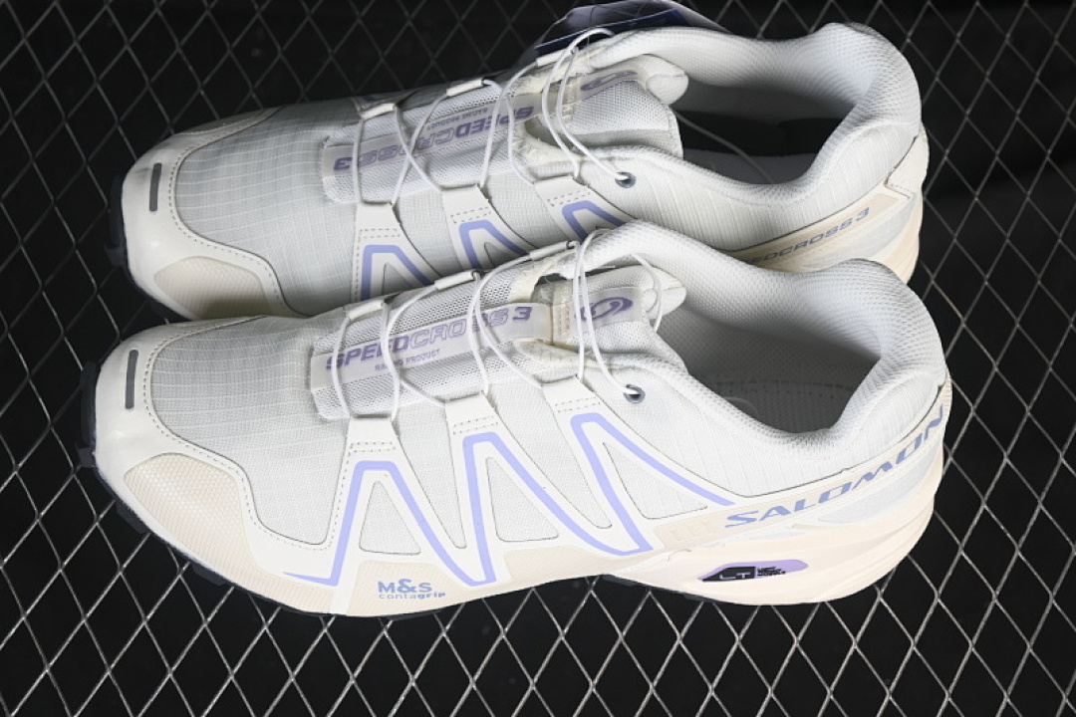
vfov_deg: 18.2
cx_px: 538
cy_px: 358
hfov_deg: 27.0
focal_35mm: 75
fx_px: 2241
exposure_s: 1/80
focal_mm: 50
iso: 160
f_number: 7.1
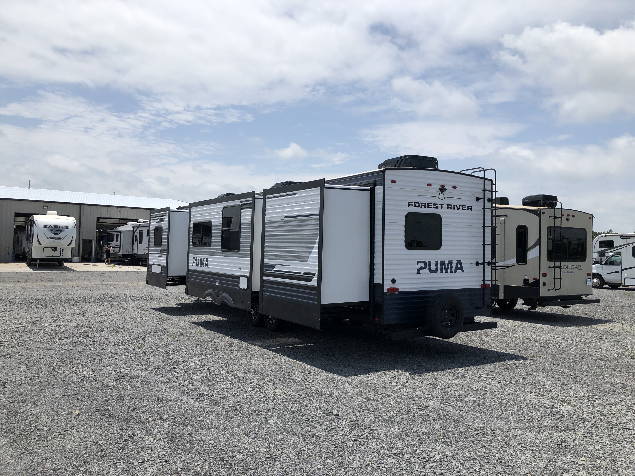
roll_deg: -1.1
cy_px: 238
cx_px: 318
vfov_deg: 49.7
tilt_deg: +0.5
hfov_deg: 63.4
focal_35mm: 28
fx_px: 514
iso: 25
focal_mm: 3.99
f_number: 1.8
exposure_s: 1/4000
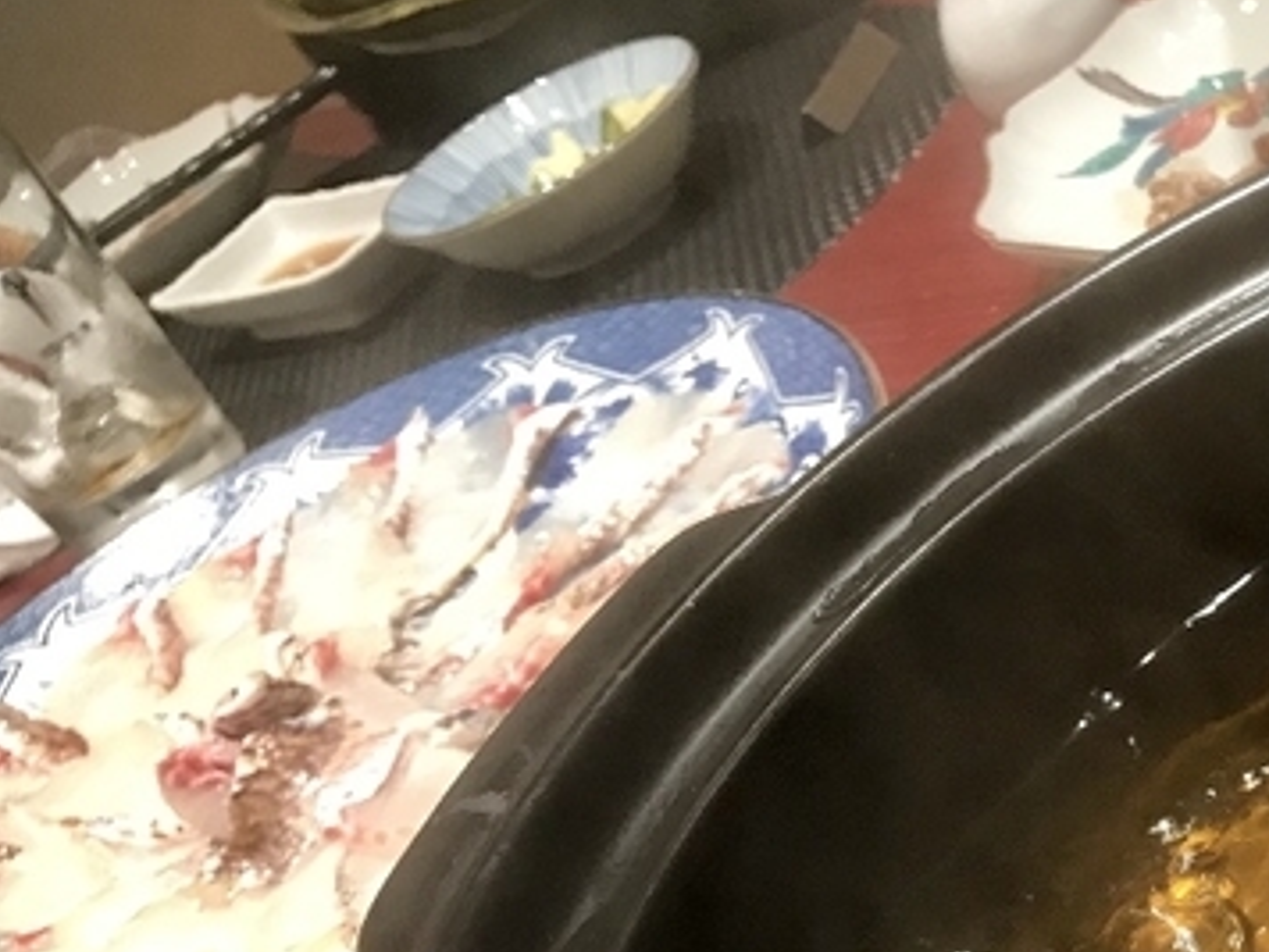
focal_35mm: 63
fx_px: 2310
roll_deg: +28.3
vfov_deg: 23.0
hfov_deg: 27.9
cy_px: 749
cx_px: 1419
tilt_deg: -36.9
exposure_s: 1/17
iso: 40
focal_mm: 3.99
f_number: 1.8
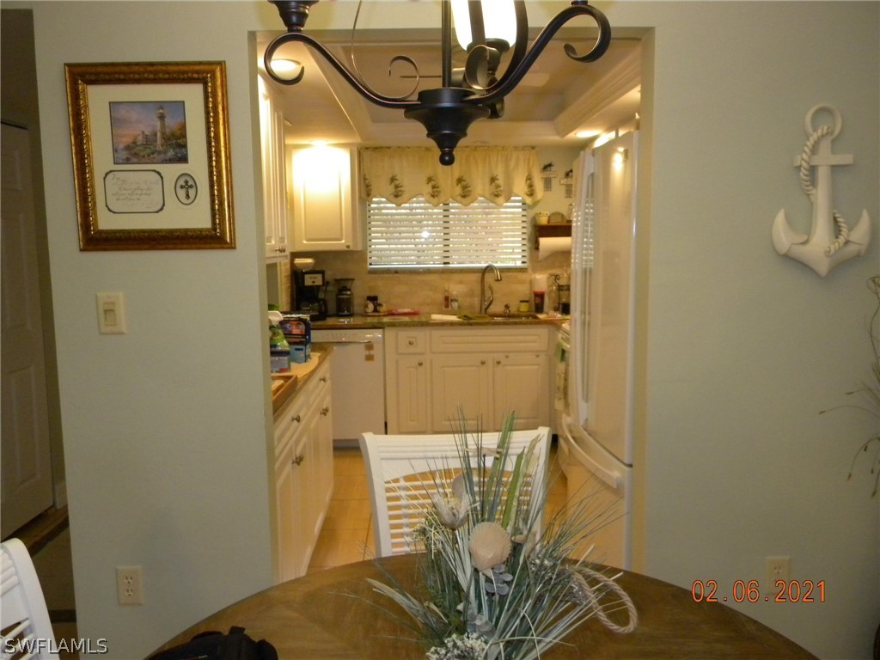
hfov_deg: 63.4
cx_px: 440
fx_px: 712
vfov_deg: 49.7
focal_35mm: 28
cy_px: 330
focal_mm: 5
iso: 400
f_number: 3.5
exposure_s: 1/52.7
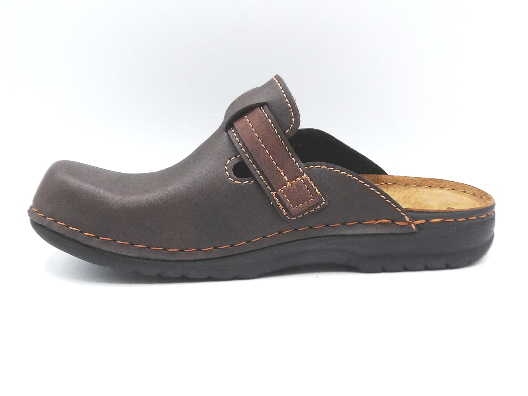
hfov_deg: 39.7
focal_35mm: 48
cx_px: 264
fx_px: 732
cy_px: 198
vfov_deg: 30.3
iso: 100
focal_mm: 4.8
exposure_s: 1/125
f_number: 4
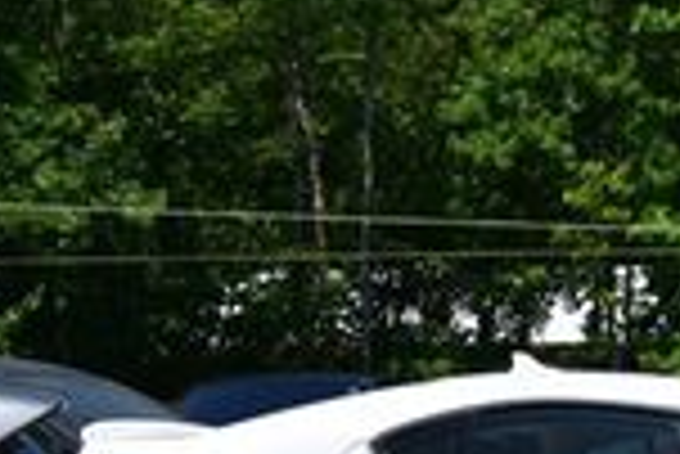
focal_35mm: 216
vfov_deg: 6.3
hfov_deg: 8.9
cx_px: -752
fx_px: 4084
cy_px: 629
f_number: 11
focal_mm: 34
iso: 220
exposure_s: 1/500
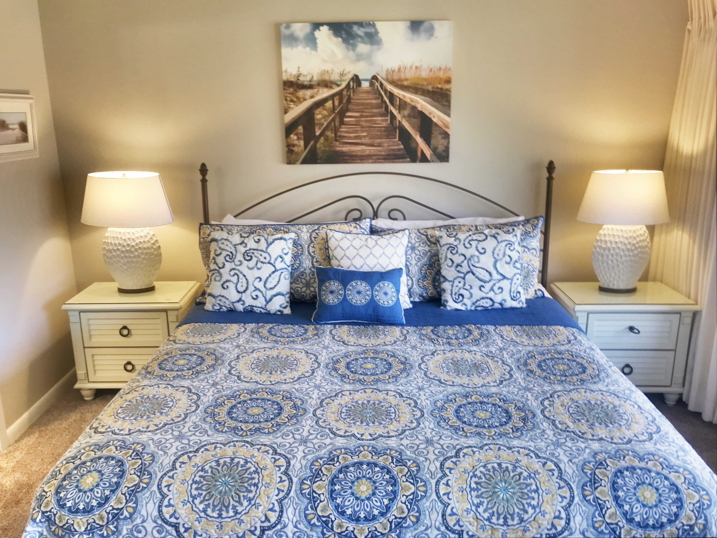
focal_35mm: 28
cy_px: 269
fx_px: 580
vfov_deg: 49.7
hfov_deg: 63.5
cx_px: 358
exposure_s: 1/120
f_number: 1.8
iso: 40
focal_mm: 3.99
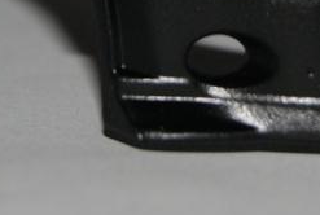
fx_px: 2725
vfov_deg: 4.5
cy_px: -158
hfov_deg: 6.7
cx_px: 166
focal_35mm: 306
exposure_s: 1/80
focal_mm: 55
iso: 400
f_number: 7.1
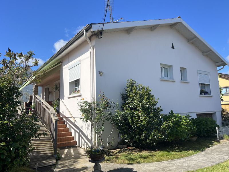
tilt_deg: +7.4
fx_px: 172
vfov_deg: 53.1
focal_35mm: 26
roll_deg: +1.9
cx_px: 114
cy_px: 86
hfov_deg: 67.3
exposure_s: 1/2899
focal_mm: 5.1
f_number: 1.6
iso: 50
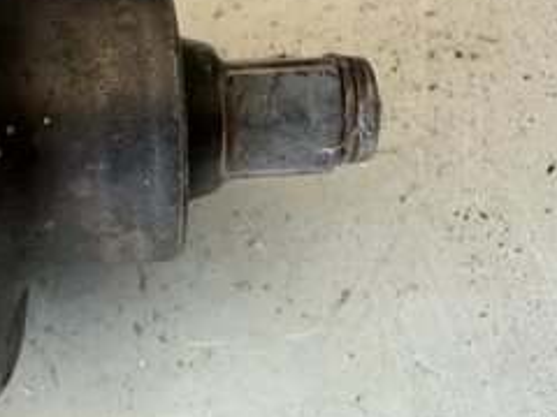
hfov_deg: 45.5
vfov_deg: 35.8
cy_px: 164
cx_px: 155
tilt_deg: -63.6
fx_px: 644
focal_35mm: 40
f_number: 2.2
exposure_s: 1/121
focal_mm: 2.22
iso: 125
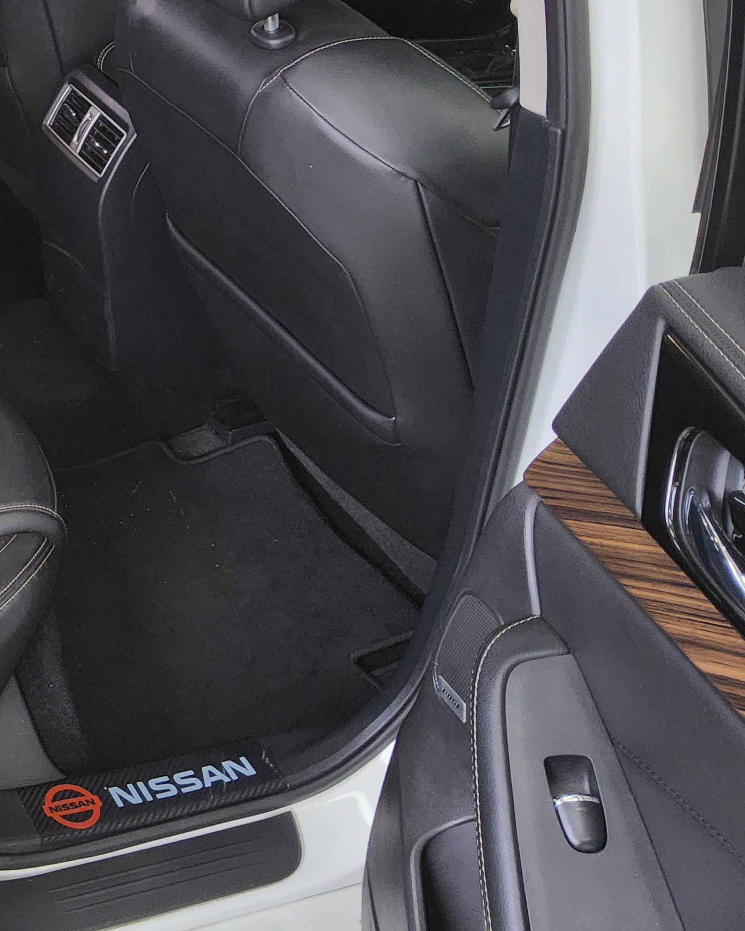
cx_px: -228
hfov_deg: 25.5
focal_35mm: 51
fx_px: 1406
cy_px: 258
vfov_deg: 36.0
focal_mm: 3.08
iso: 100
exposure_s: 1/100
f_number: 2
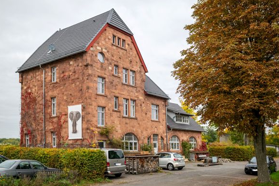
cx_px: 141
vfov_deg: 40.0
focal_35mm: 33
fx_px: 256
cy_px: 93
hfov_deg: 57.2
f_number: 5.6
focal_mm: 32
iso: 800
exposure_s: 1/1600
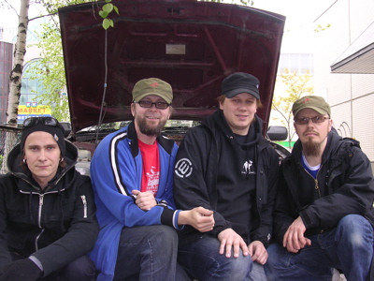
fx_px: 529
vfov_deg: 29.7
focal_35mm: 49
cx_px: 187
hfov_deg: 38.9
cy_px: 140
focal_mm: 7.5
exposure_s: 1/30
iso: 100
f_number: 3.1
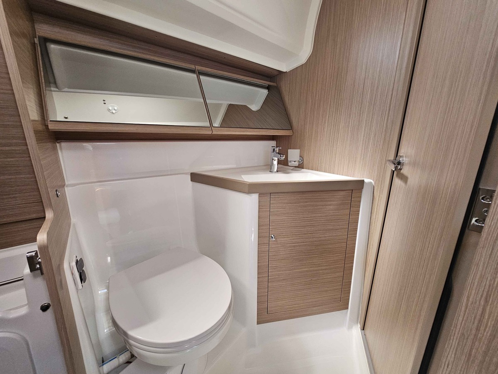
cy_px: 187
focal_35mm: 13
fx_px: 187
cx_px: 249
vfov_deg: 89.9
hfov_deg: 106.2
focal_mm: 2.2
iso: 320
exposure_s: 1/100
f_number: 2.2
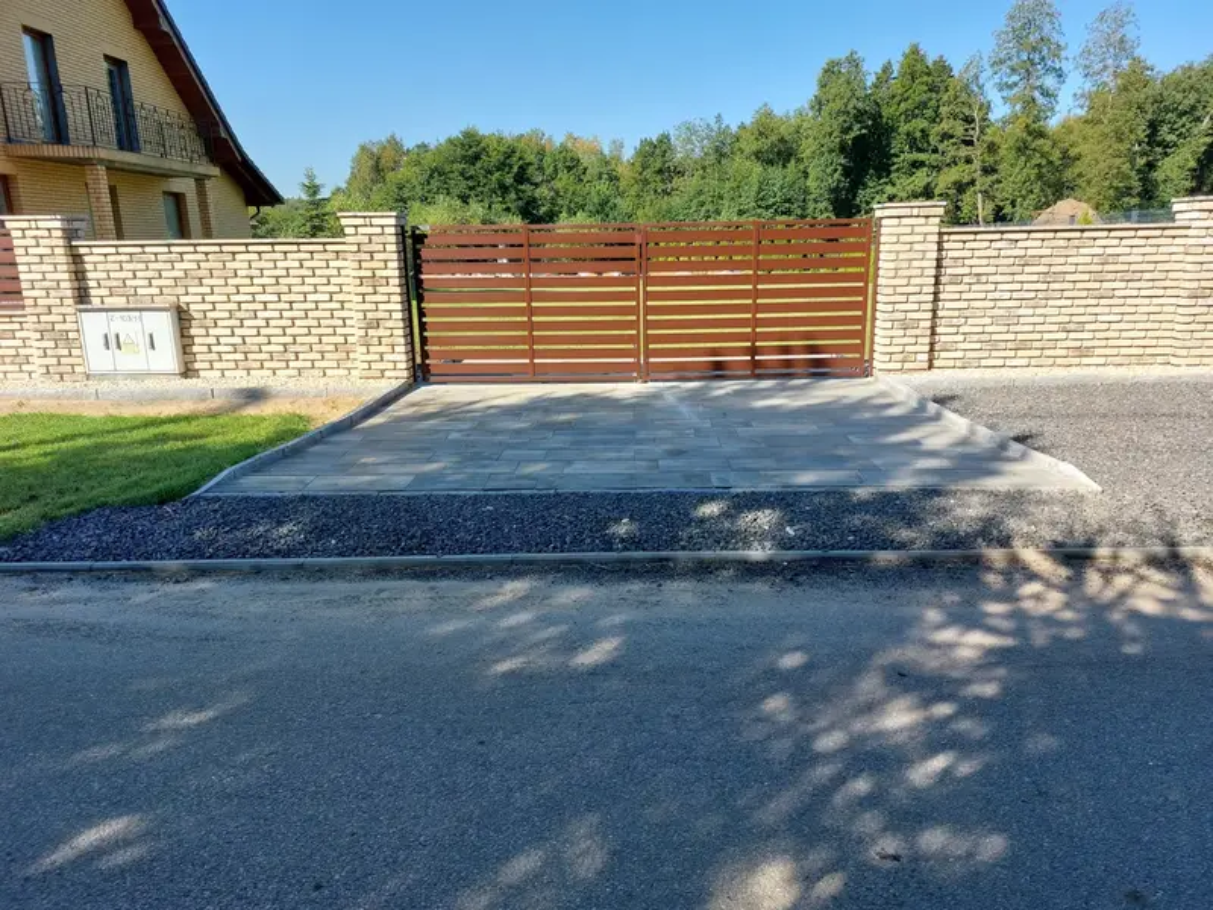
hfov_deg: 69.4
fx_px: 876
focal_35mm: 25
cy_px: 455
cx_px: 606
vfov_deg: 54.9
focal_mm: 5.23
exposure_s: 1/462
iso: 25
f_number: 1.8
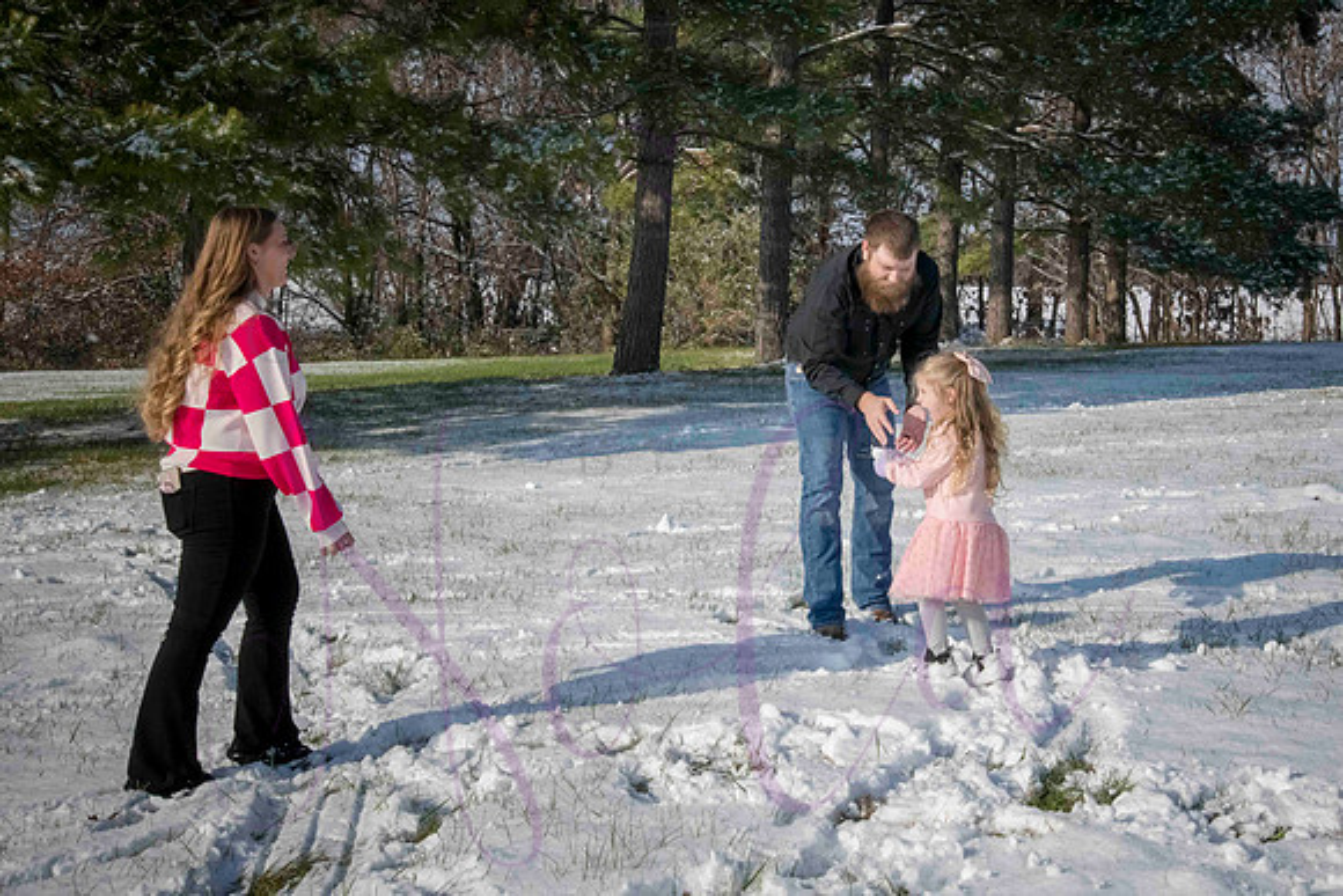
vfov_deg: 24.1
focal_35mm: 56
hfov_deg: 35.4
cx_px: 820
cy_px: 349
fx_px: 2097
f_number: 22
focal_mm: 46
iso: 800
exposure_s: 1/800
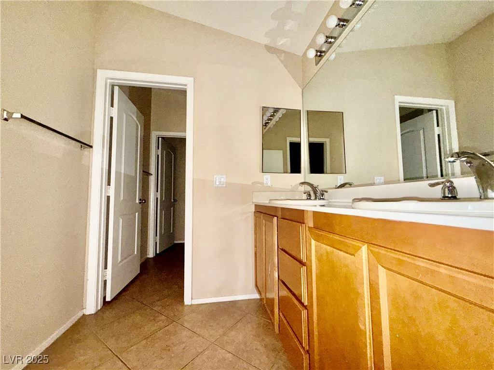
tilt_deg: +4.6
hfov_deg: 102.1
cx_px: 247
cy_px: 185
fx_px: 200
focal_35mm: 14
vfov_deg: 85.7
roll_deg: -0.1
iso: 320
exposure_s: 1/58
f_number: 2.2
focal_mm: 2.22
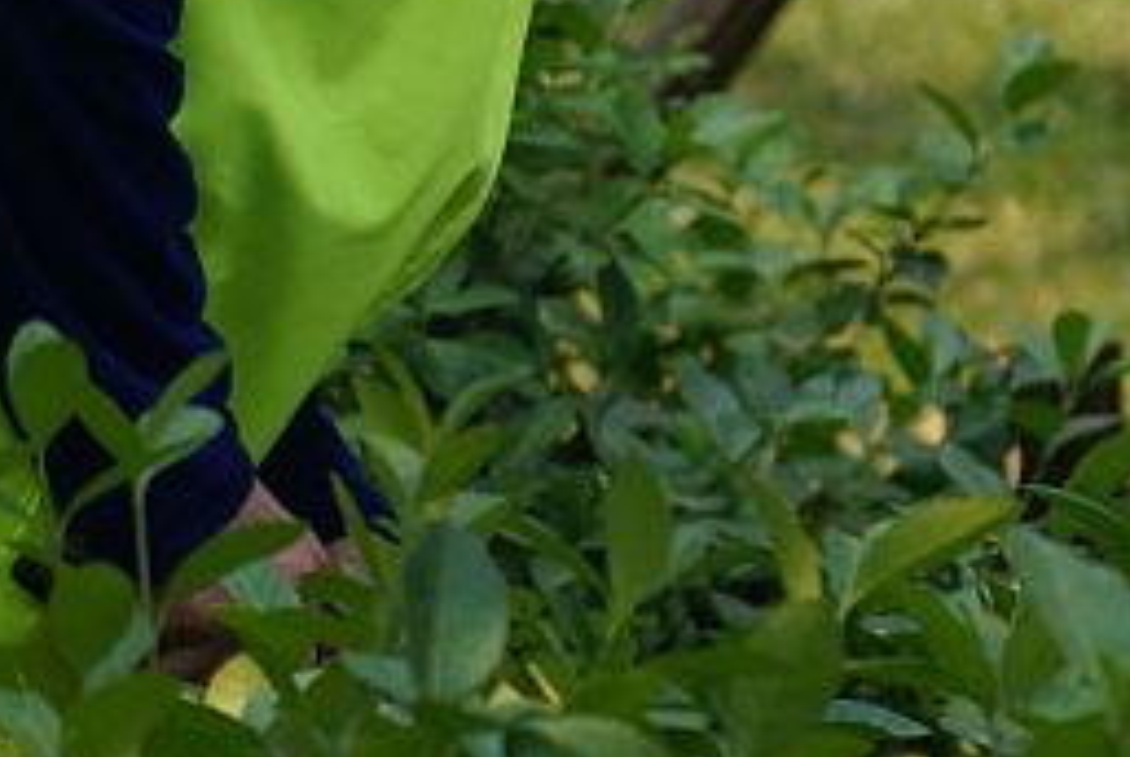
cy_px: -803
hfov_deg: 6.8
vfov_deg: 4.6
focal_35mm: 294
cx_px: 2229
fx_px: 9239
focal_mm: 63
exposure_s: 1/2500
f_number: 4
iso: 1000
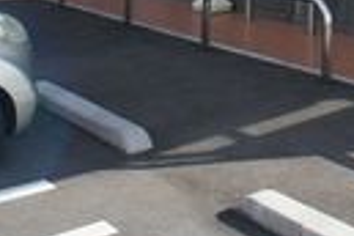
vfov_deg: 13.6
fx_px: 914
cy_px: -145
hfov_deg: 20.6
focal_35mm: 93
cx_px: 417
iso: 200
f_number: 6.3
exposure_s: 1/400
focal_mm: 16
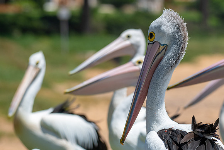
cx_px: 175
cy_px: 70
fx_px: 1990
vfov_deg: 4.3
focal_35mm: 320
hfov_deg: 6.4
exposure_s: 1/2000
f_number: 5.6
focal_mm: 200
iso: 200
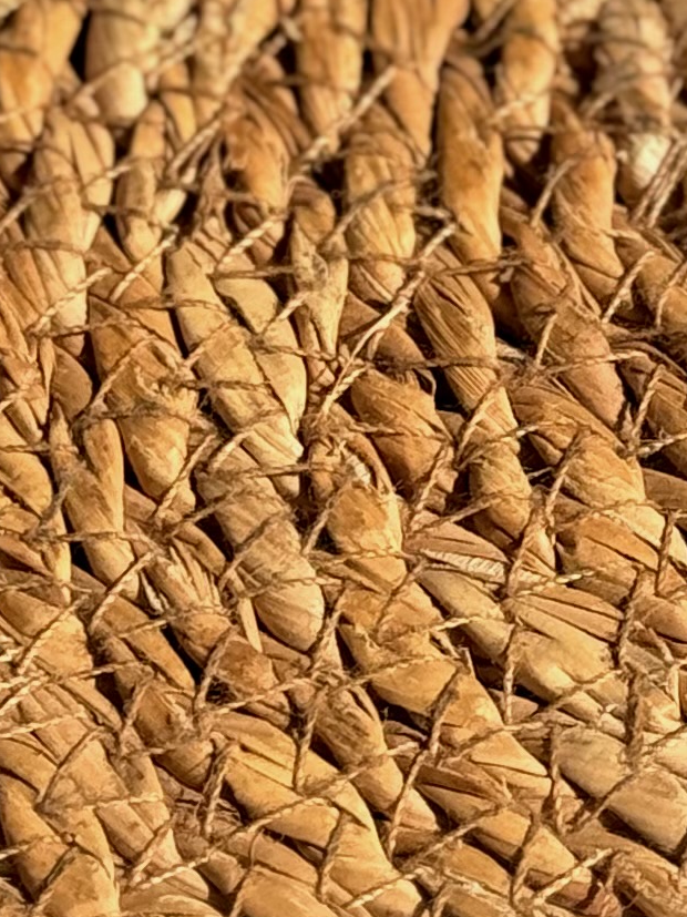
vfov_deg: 8.4
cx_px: 1097
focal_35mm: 234
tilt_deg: -47.5
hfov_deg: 6.3
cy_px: -42
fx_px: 6194
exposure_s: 1/2146
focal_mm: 6.76
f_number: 1.78
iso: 80
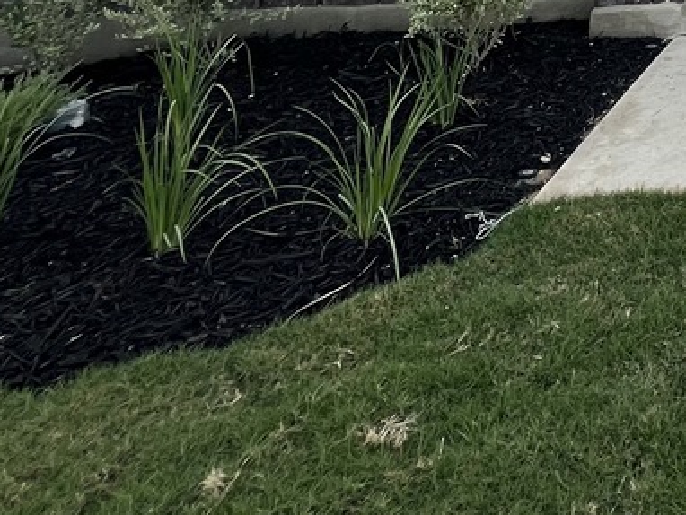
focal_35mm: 49
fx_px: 972
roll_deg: +1.1
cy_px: -391
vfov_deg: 21.1
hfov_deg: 26.5
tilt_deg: +3.1
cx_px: 1056
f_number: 1.8
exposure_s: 1/467
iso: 32
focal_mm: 1.57
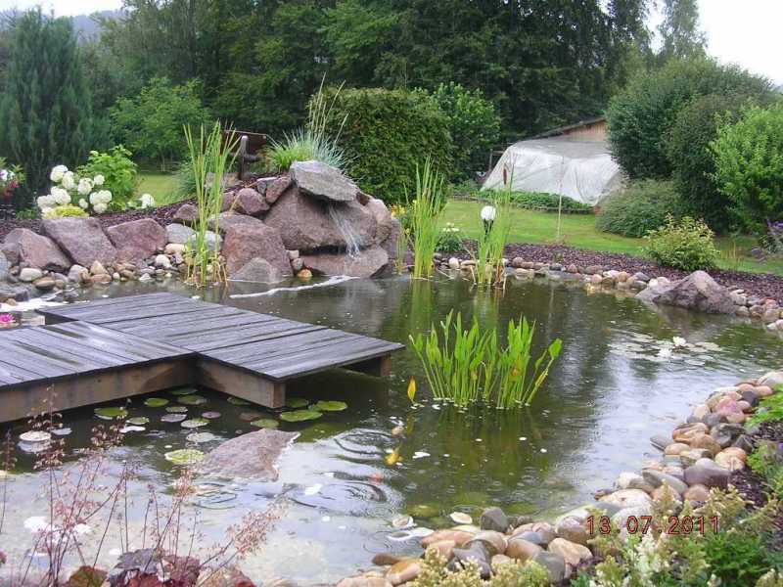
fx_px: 860
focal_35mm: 38
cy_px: 294
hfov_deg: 49.0
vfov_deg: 37.7
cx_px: 392
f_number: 2.8
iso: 50
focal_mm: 5.8
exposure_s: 1/67
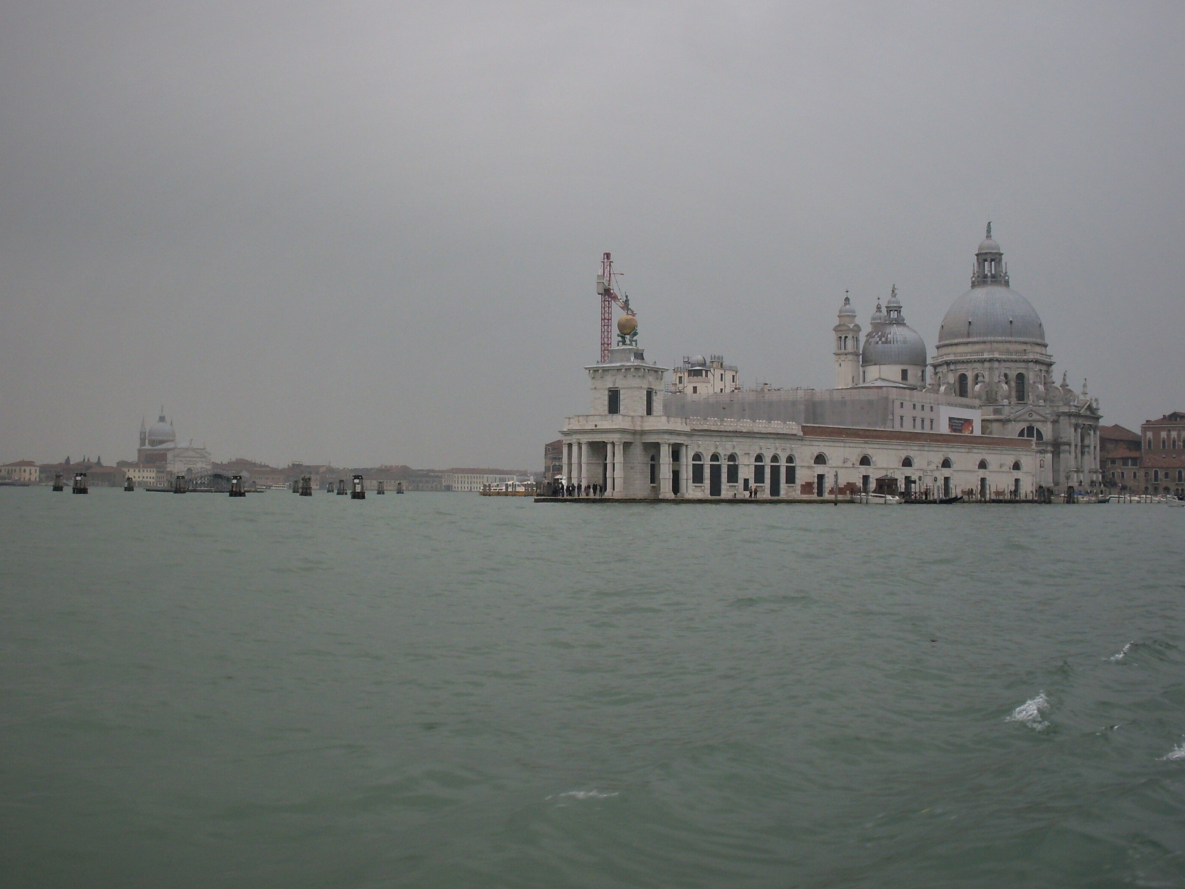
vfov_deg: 34.3
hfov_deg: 44.8
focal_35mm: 42
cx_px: 551
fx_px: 1438
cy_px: 415
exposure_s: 1/90
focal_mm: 6.3
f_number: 8.4
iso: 80
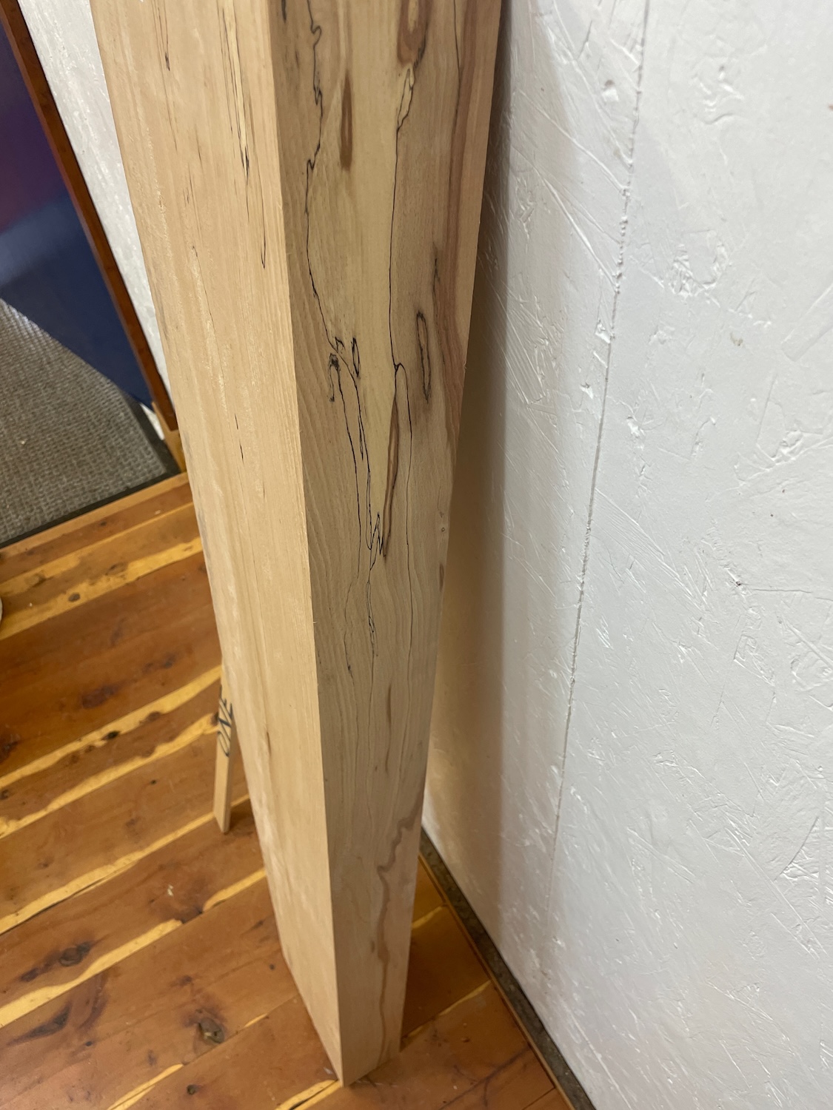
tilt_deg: -50.0
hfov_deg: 53.1
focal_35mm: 26
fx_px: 834
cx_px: 416
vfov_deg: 67.3
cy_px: 555
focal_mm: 4.2
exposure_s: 1/100
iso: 125
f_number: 1.6
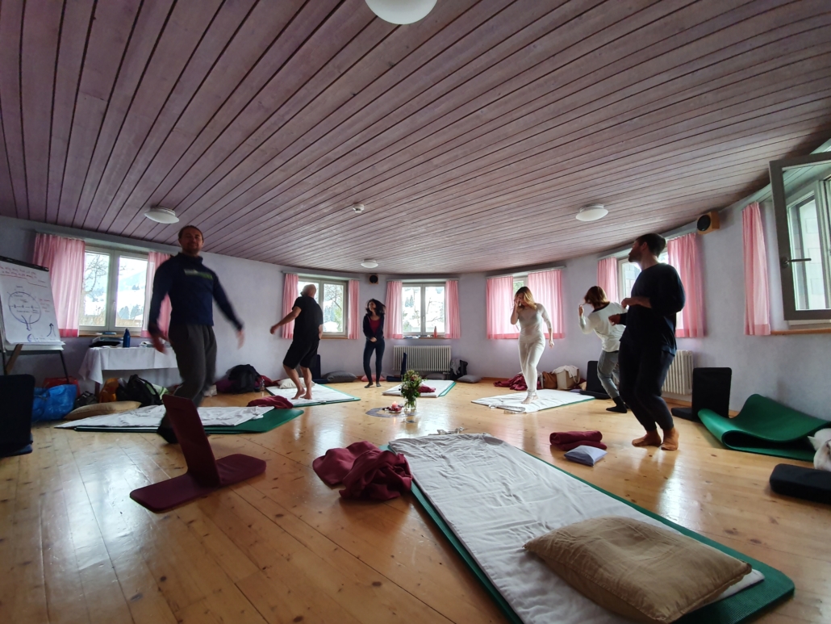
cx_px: 416
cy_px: 312
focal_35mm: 13
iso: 160
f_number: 2.2
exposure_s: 1/50
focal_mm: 1.8
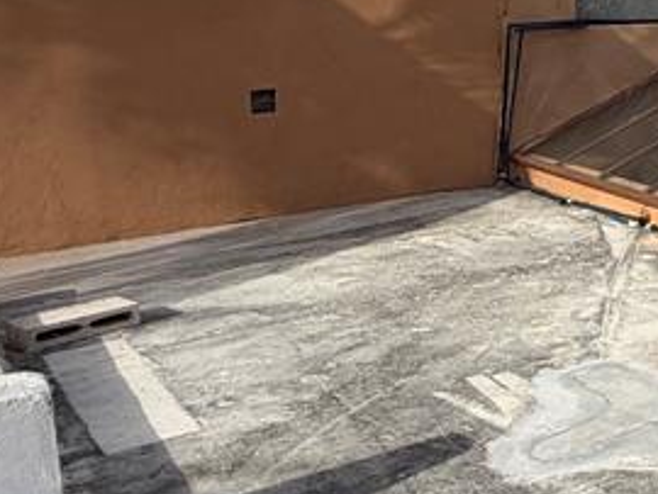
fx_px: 1008
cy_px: 127
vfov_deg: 27.2
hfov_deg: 29.5
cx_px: 843
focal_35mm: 53
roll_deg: -0.2
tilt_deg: -8.8
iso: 20
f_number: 2.2
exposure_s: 1/1167
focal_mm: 2.22
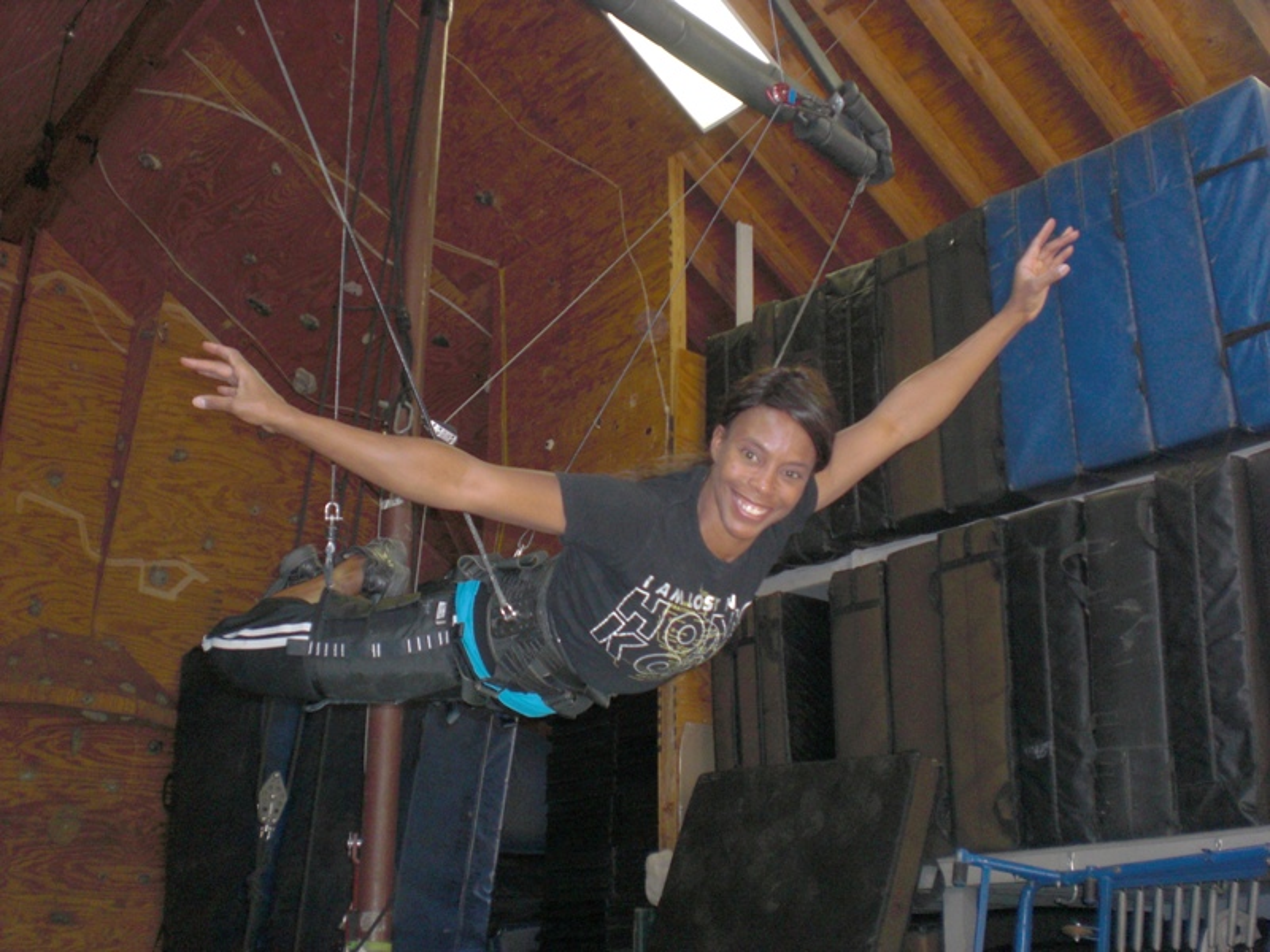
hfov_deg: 49.0
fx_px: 1394
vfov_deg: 37.7
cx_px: 635
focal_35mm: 38
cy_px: 476
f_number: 3.1
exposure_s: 1/60
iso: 200
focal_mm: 6.3
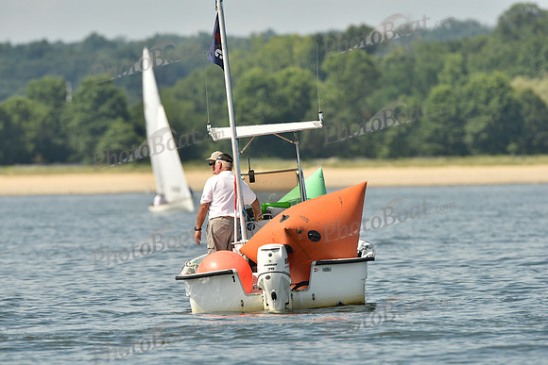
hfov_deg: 3.4
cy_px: 182
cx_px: 274
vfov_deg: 2.3
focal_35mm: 600
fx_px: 9135
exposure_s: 1/1000
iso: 250
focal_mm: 600
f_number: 8
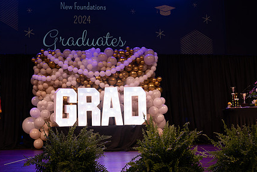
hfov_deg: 45.9
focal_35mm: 42
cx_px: 94
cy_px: 93
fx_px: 300
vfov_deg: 31.9
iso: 500
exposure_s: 1/200
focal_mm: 31
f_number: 4
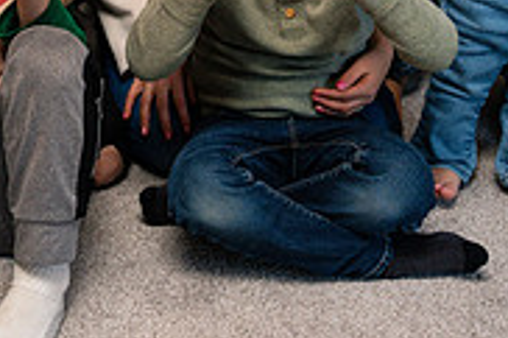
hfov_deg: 17.0
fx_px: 1678
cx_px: 72
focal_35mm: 119
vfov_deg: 11.3
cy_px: -78
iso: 800
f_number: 2.8
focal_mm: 35
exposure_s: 1/250
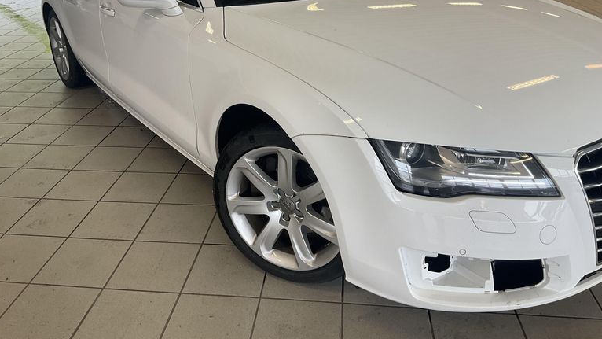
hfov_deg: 59.5
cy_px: 116
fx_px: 527
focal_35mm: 33
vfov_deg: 35.3
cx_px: 294
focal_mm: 3
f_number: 1.8
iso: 32
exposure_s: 1/100
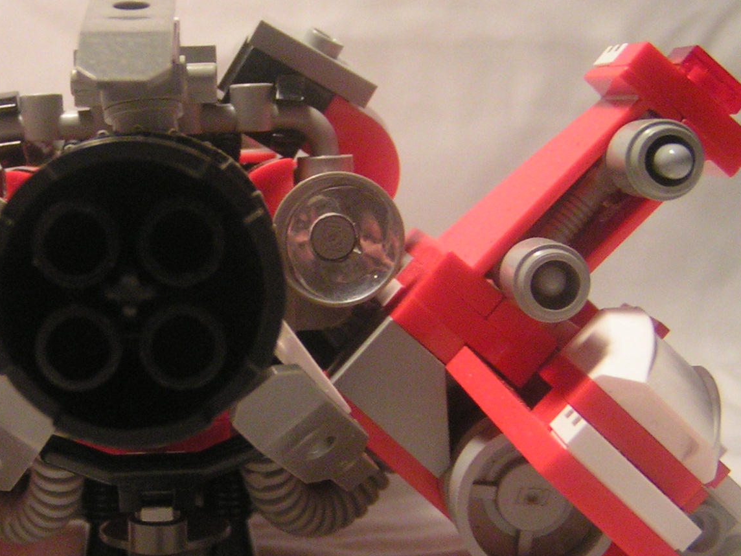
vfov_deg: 21.6
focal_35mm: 68
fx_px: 1456
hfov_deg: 27.9
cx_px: 128
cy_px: 332
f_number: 2.8
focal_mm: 5.8
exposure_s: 1/25
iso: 200
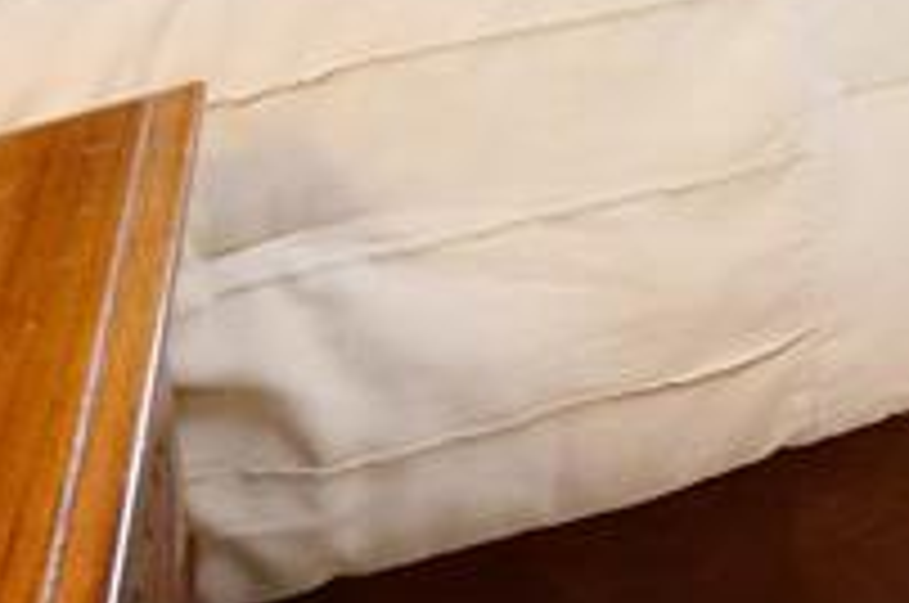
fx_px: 1790
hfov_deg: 18.3
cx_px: 1845
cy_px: -837
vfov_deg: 13.8
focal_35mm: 71
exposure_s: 1/60
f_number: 9
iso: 1250
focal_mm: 14
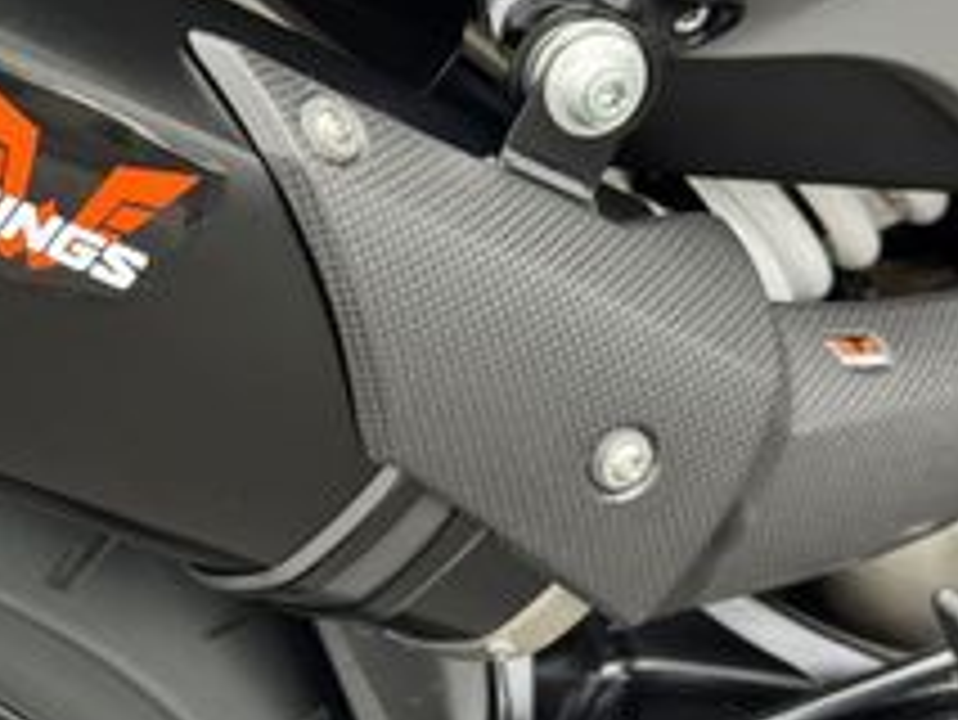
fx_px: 2492
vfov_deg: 16.4
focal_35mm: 90
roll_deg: +1.9
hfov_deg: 21.4
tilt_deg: -38.4
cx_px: 139
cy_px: 292
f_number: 1.78
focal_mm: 6.76
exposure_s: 1/77
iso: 100
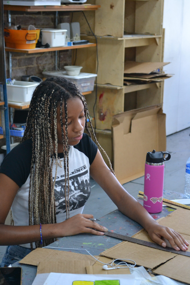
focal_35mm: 69
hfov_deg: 19.7
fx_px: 546
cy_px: 142
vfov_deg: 29.2
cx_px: 95
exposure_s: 1/60
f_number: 5.3
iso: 1400
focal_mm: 46
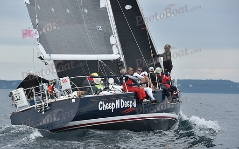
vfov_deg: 7.3
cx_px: 112
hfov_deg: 11.7
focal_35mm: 179
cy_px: 87
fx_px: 1166
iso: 250
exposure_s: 1/800
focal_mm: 155
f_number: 6.3
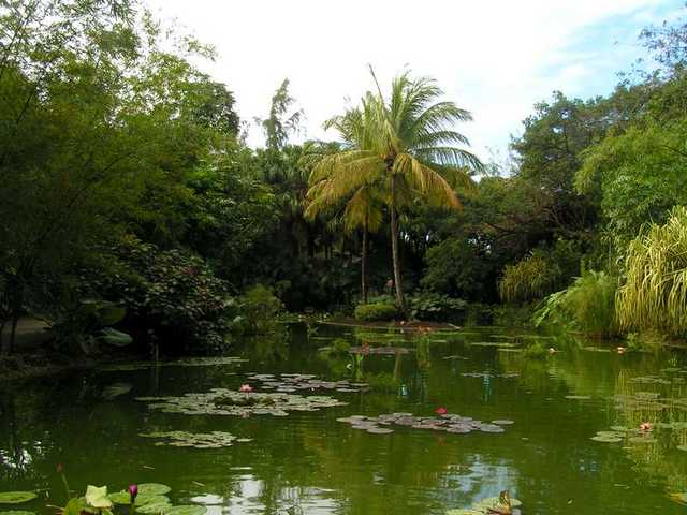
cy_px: 258
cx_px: 344
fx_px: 754
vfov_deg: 37.7
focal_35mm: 38
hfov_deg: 49.0
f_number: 5.6
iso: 50
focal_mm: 5.8
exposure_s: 1/160
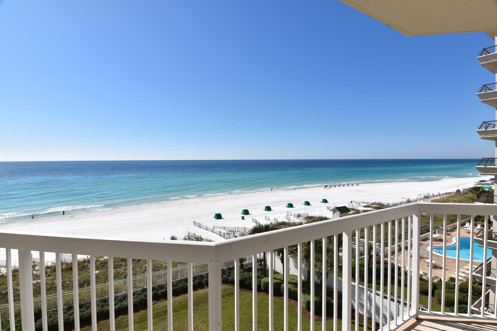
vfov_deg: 67.4
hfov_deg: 90.0
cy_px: 166
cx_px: 248
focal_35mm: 18
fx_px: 248
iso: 200
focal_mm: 12
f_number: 13
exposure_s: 1/640
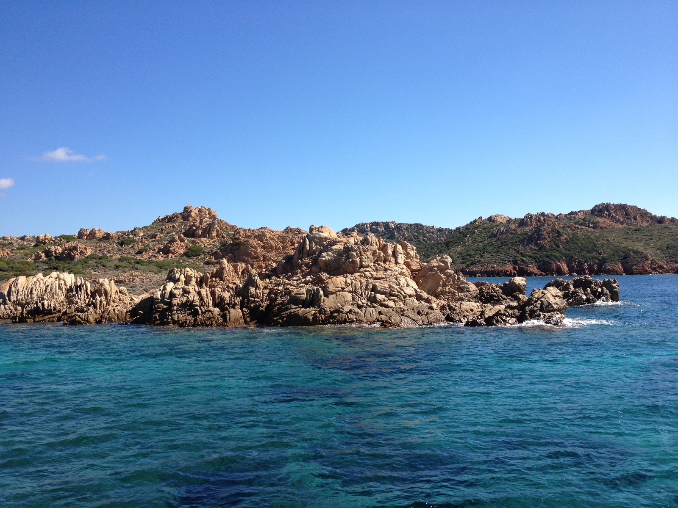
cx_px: 339
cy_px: 254
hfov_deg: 52.6
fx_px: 686
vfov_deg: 40.7
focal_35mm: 35
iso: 64
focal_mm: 4.28
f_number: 2.4
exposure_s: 1/1577
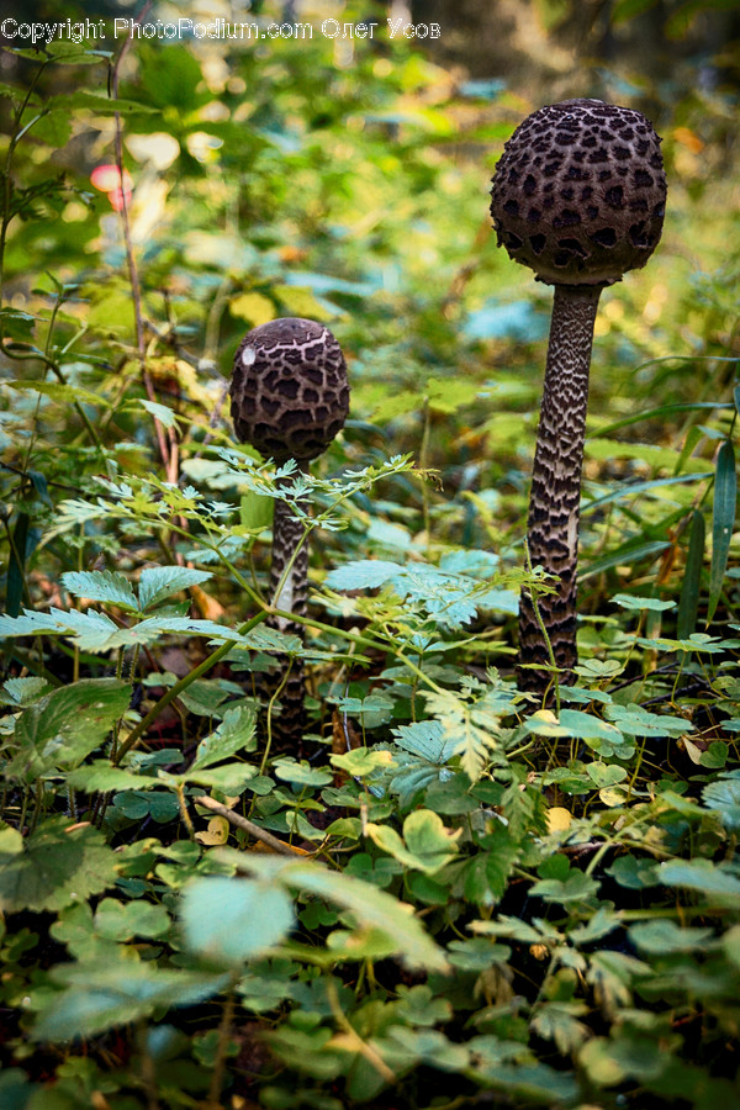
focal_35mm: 52
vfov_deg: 37.9
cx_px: 370
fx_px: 1619
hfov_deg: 25.8
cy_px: 555
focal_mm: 35
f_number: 4.5
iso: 320
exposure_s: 1/60
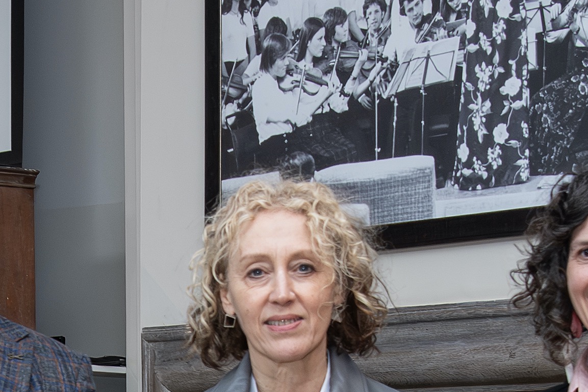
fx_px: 2319
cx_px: 45
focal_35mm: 142
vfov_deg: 9.3
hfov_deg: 14.3
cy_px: 689
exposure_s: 1/100
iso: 1600
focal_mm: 30
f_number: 5.6
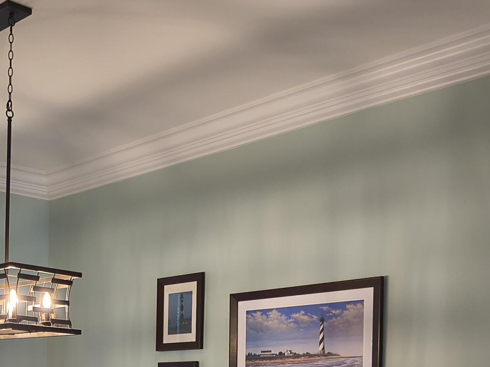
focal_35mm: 62
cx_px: 49
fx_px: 877
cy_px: 433
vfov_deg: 22.0
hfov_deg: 29.9
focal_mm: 4.68
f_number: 1.7
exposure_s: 1/60
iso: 424
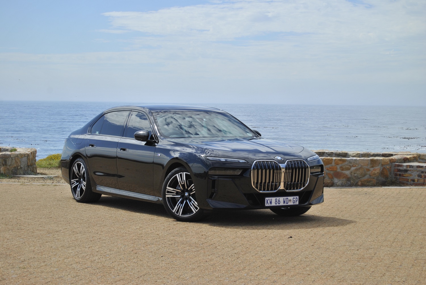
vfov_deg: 16.6
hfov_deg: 24.6
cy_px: 142
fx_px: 977
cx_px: 213
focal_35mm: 82
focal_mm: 55
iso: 125
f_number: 5.6
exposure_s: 1/1000
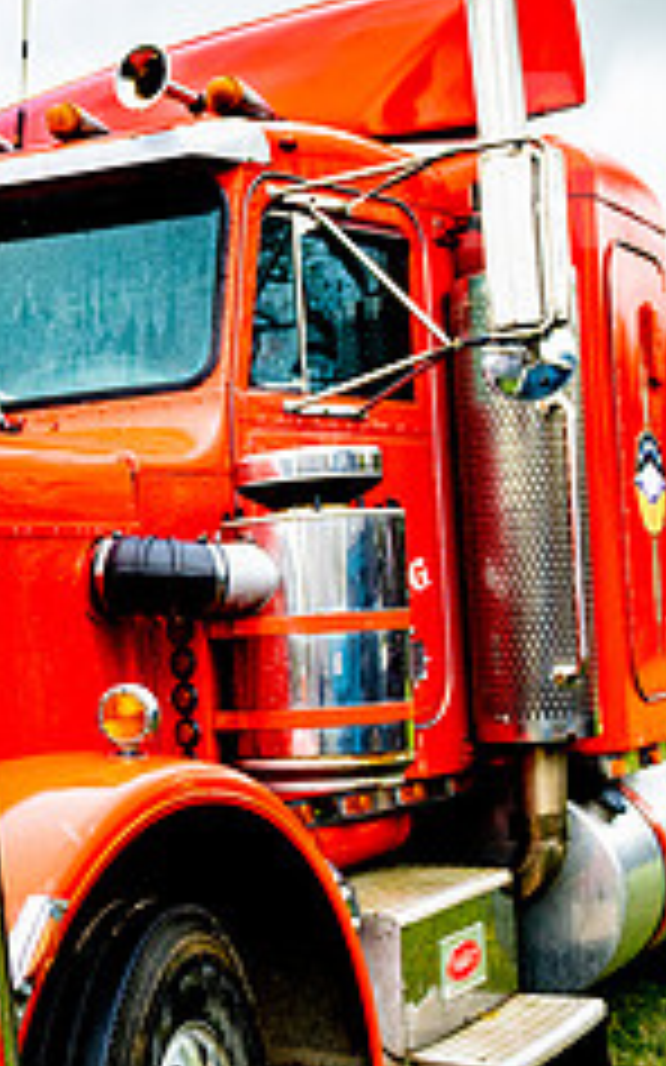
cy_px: 695
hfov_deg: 20.2
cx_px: -148
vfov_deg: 33.8
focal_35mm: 60
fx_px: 1744
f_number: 5
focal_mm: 24
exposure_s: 1/640
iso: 160
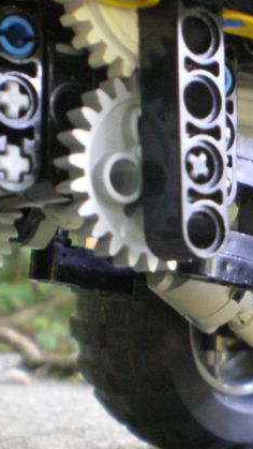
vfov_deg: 26.8
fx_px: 941
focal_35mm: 79
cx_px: 336
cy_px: 279
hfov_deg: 14.6
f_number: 3.1
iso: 400
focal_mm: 6.3
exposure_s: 1/6
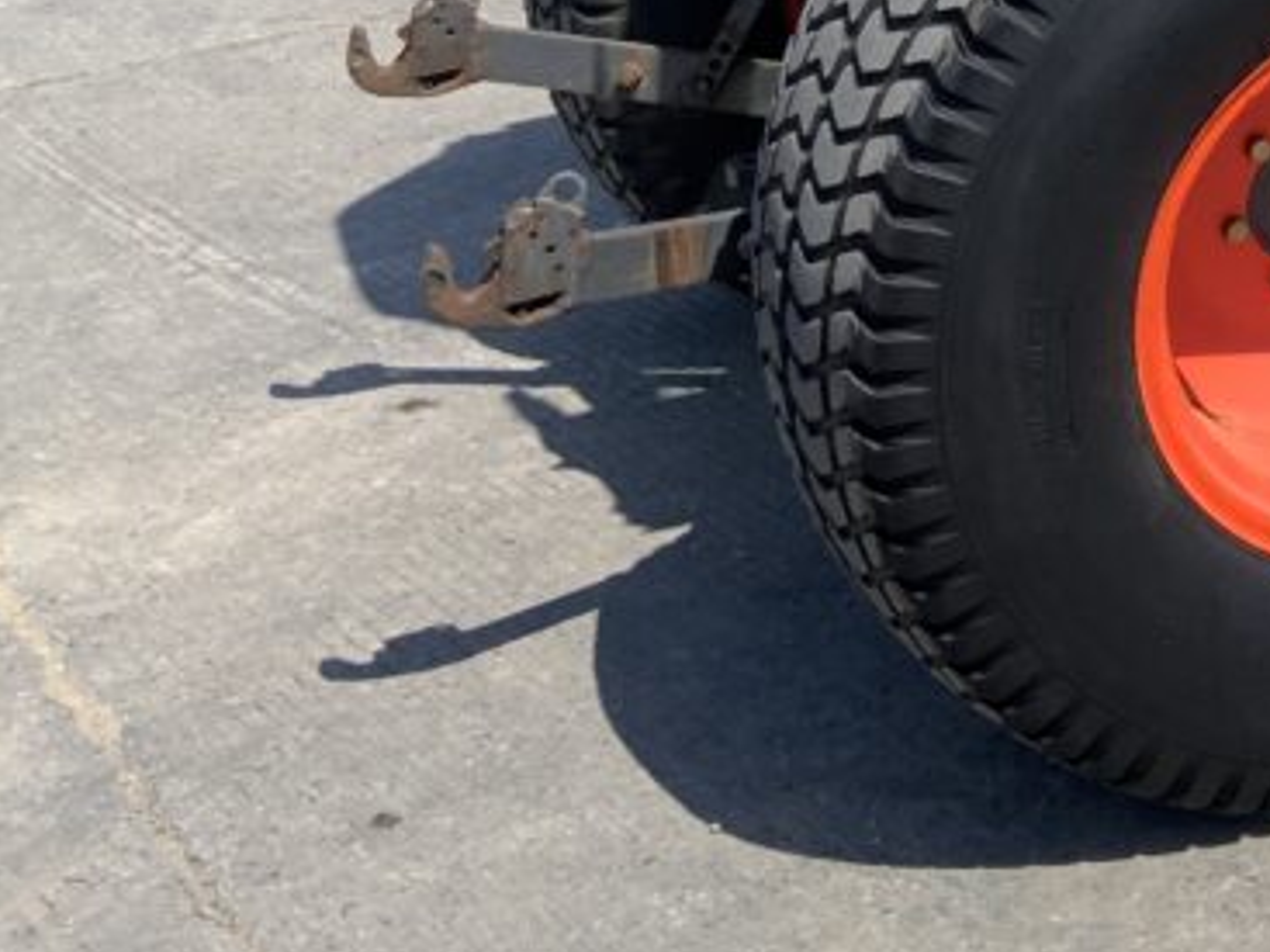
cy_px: -353
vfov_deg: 16.9
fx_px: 2971
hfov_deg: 22.0
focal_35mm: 81
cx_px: 1595
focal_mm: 3
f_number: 1.8
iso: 16
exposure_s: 1/1168
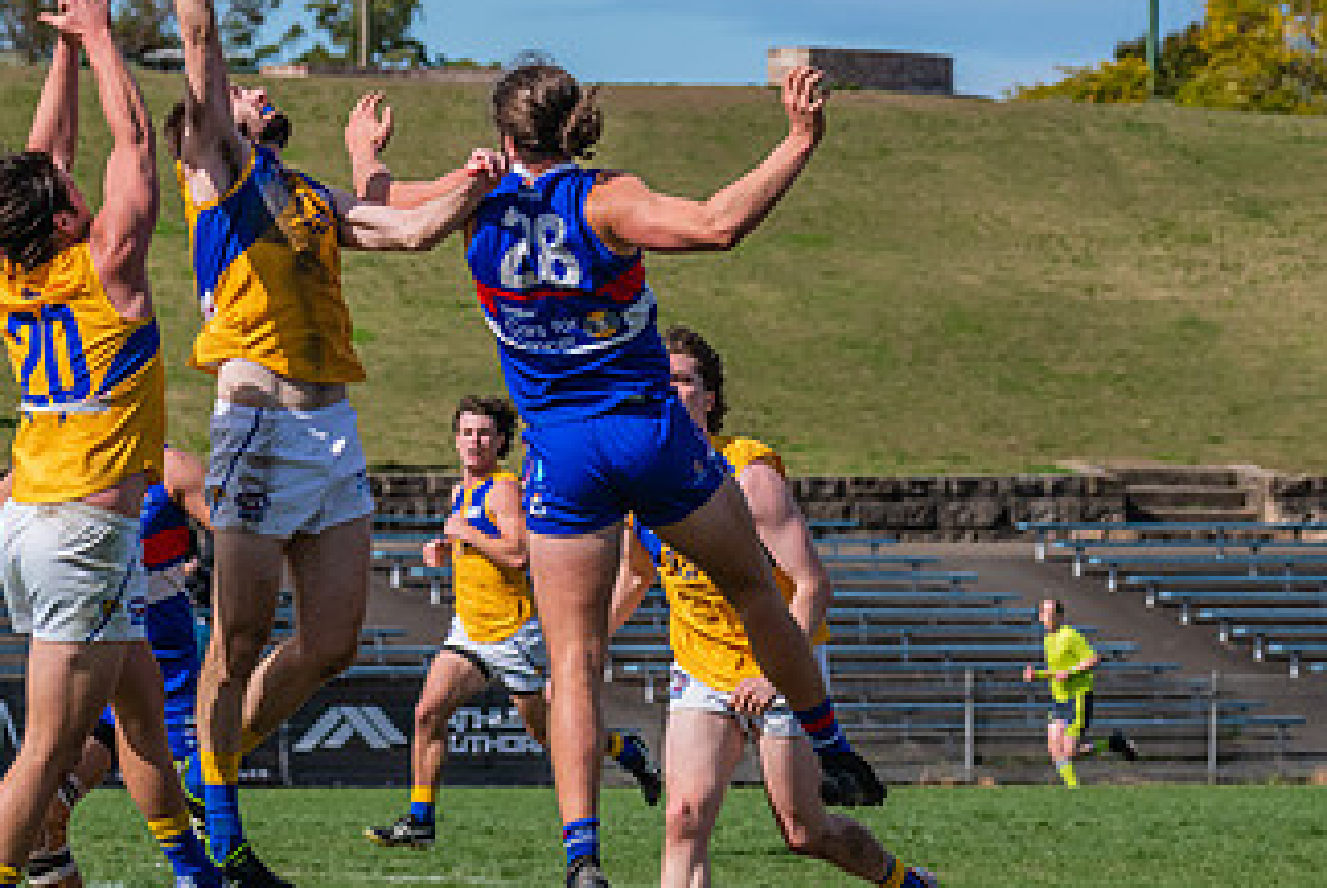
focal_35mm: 420
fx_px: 15495
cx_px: 578
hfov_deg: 4.9
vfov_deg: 3.3
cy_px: 429
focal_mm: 190
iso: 800
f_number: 10
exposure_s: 1/1600
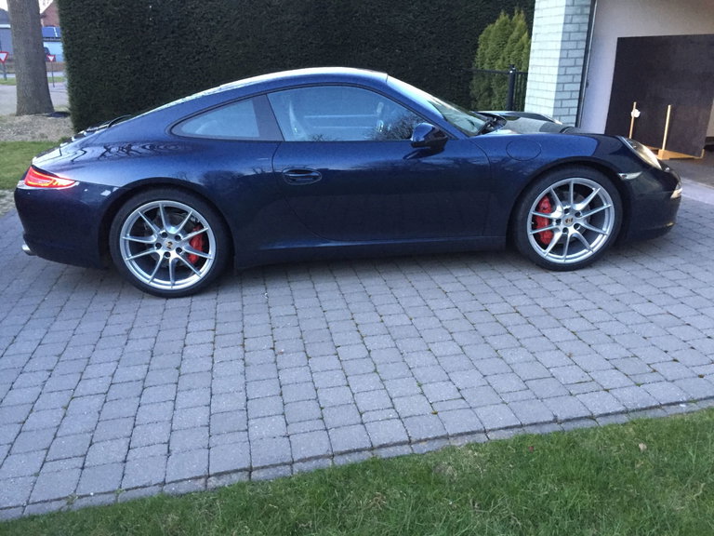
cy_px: 268
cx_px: 357
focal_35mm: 29
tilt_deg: -20.0
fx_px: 598
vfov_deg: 48.2
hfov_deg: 61.7
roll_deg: +0.0
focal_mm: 4.15
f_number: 2.2
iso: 320
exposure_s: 1/17
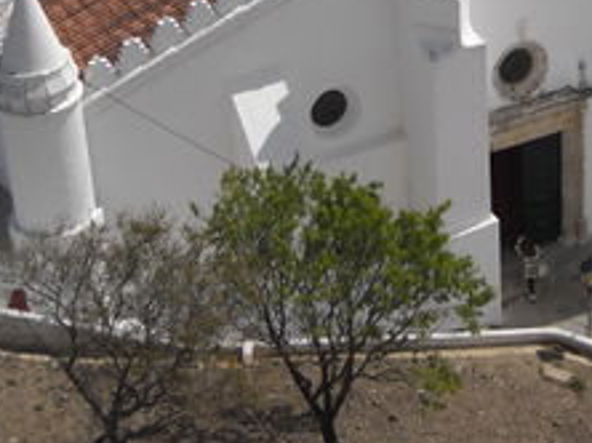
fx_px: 1999
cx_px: 408
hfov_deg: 16.8
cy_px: -27
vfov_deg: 12.4
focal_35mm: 117
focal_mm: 8.85
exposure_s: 1/500
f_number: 6.6
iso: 64
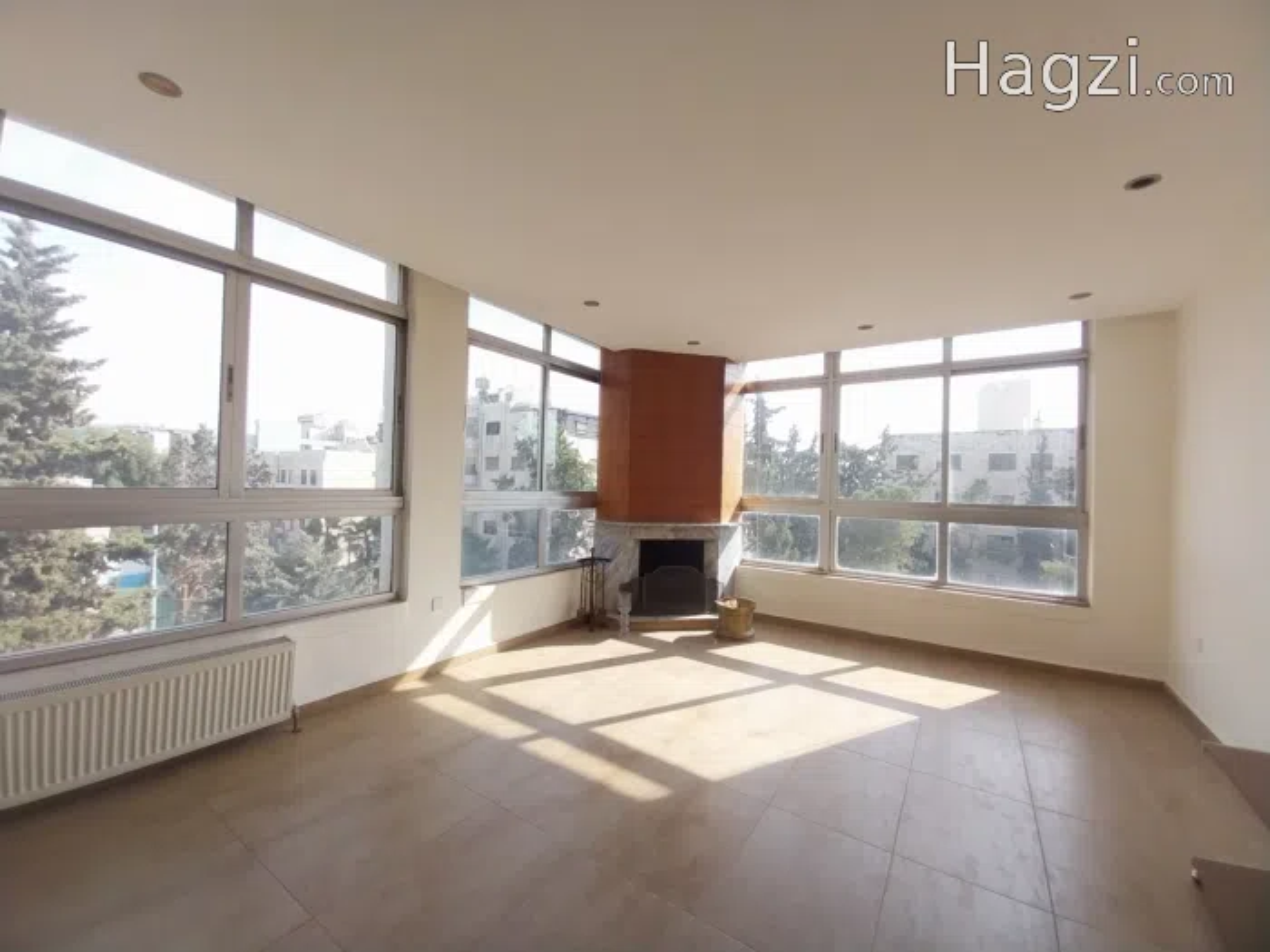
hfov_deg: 106.2
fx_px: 477
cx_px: 635
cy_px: 476
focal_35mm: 13
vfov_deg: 89.9
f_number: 2.2
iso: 65
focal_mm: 1.3
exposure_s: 1/423
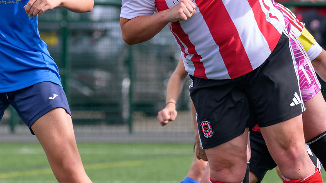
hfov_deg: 2.3
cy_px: -19
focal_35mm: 926
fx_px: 8003
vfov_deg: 1.3
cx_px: 120
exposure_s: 1/1600
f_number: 5
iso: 560
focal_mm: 240
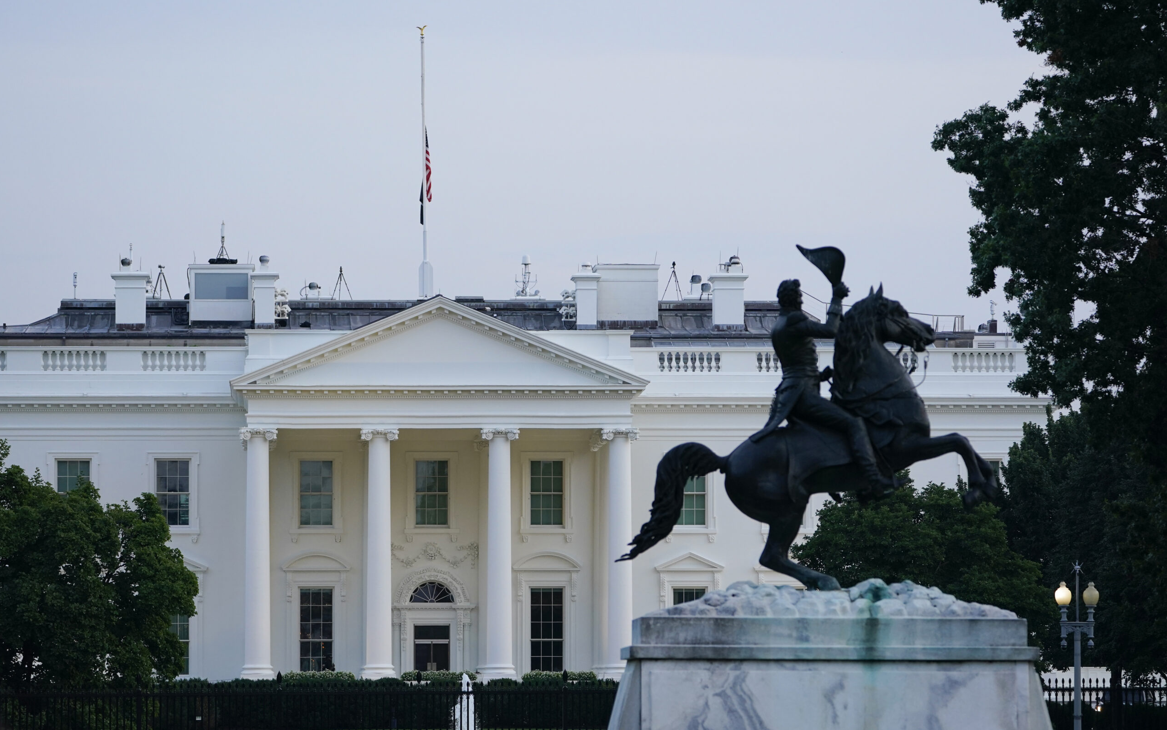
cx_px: 583
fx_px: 6075
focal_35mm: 191
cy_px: 378
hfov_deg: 11.0
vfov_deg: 6.9
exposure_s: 1/320
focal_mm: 187
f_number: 5.6
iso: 1250
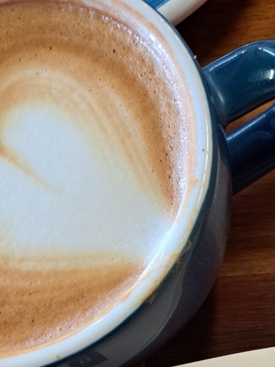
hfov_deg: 17.7
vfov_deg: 23.1
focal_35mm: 76
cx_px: 393
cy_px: 465
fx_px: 805
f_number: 1.8
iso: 125
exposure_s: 1/50
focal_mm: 5.23
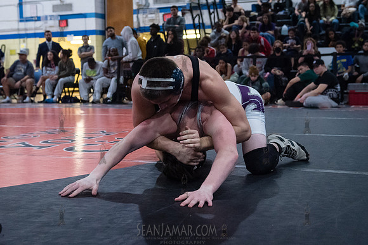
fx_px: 534
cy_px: 123
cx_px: 184
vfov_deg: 25.9
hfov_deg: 38.0
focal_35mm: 52
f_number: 3.2
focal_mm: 40
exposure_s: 1/500
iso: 8000
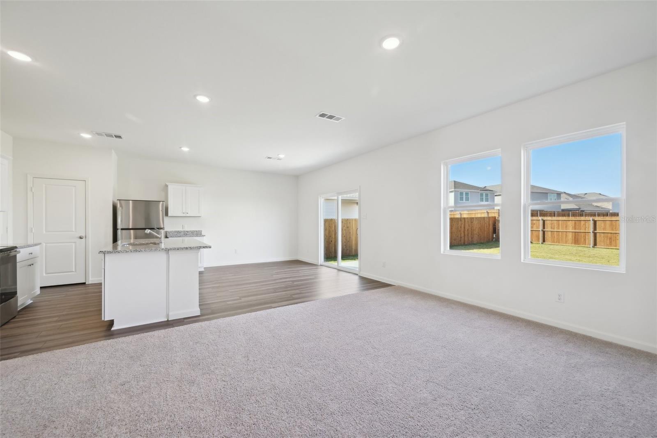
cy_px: 219
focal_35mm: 14
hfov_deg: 104.2
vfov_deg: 81.2
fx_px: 256
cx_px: 328
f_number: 8
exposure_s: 1/50
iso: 160
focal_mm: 14
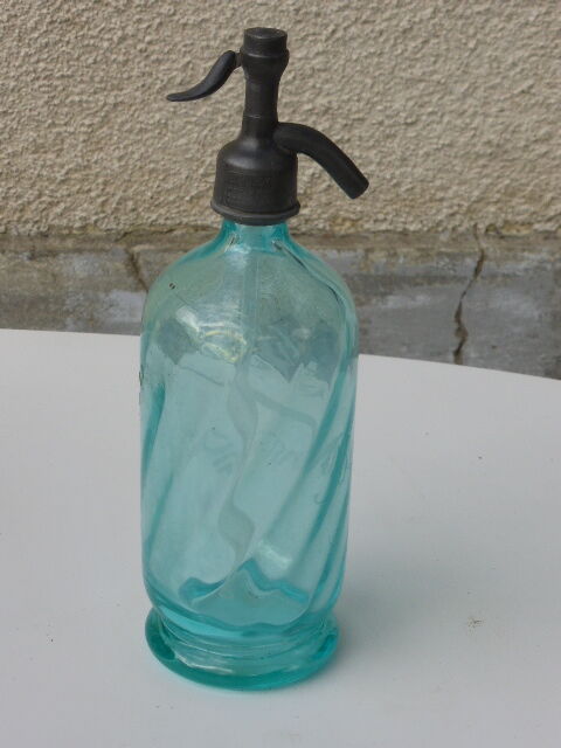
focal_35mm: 97
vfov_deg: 20.2
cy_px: 374
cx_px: 280
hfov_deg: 15.2
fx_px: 2096
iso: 100
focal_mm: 16.1
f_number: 5.2
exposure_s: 1/250
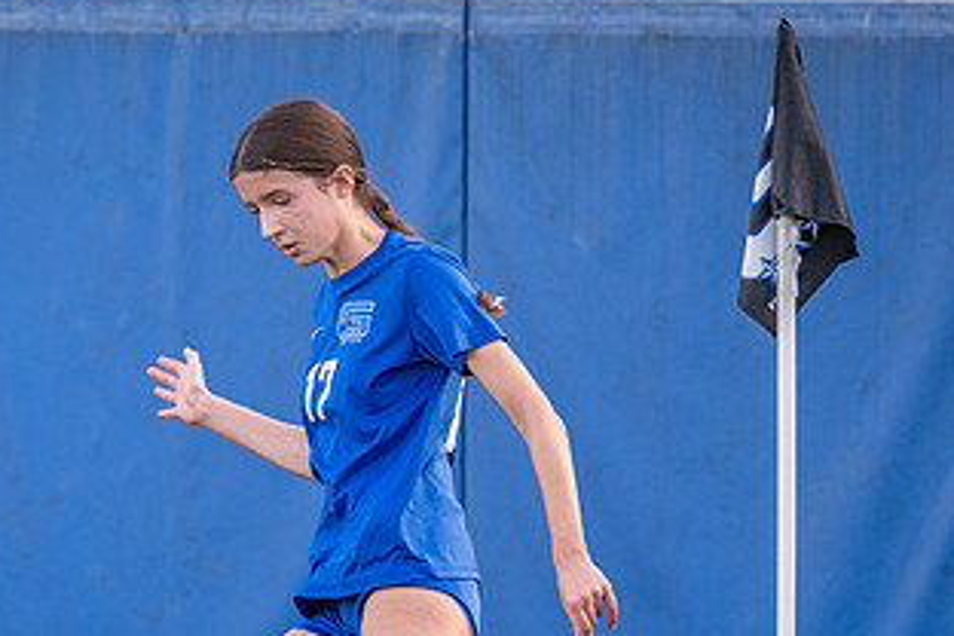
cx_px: 114
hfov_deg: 6.4
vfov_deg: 4.3
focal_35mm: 321
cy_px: 419
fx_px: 8506
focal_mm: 112
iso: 1250
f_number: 2.8
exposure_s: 1/2000
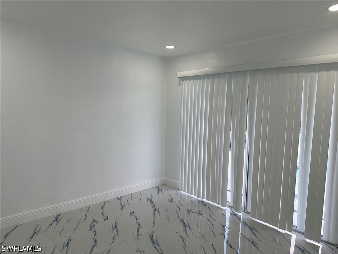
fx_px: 234
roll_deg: -1.6
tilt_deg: -5.6
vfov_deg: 56.8
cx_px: 169
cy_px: 127
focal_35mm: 24
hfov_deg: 71.6
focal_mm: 6.86
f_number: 1.78
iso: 80
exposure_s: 1/356
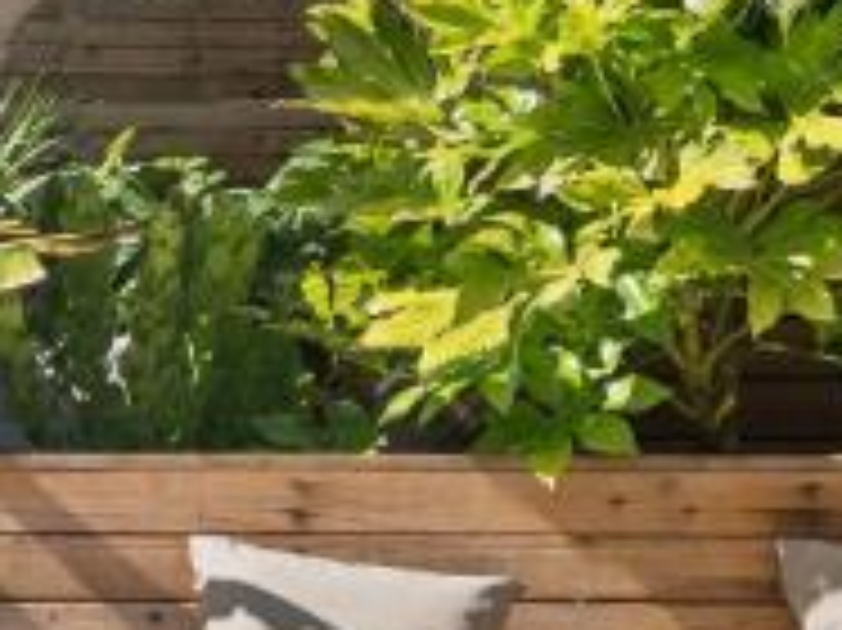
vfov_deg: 6.6
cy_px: 423
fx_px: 5445
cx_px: -446
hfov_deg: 8.6
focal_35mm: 224
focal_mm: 29
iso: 400
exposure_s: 1/500
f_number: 8
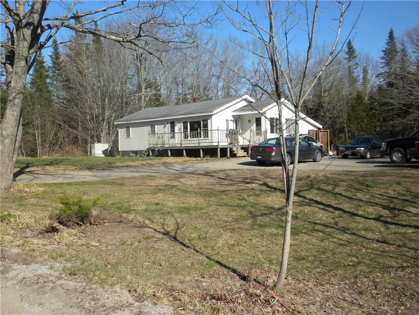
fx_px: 448
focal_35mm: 37
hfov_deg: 50.1
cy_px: 158
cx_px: 210
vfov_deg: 38.7
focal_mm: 6.6
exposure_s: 1/102
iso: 64
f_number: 10
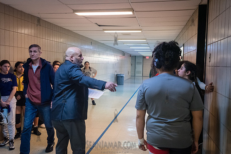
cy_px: 77
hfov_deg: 54.4
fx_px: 225
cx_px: 116
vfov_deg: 37.9
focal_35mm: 35
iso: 8000
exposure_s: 1/200
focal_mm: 35
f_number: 4
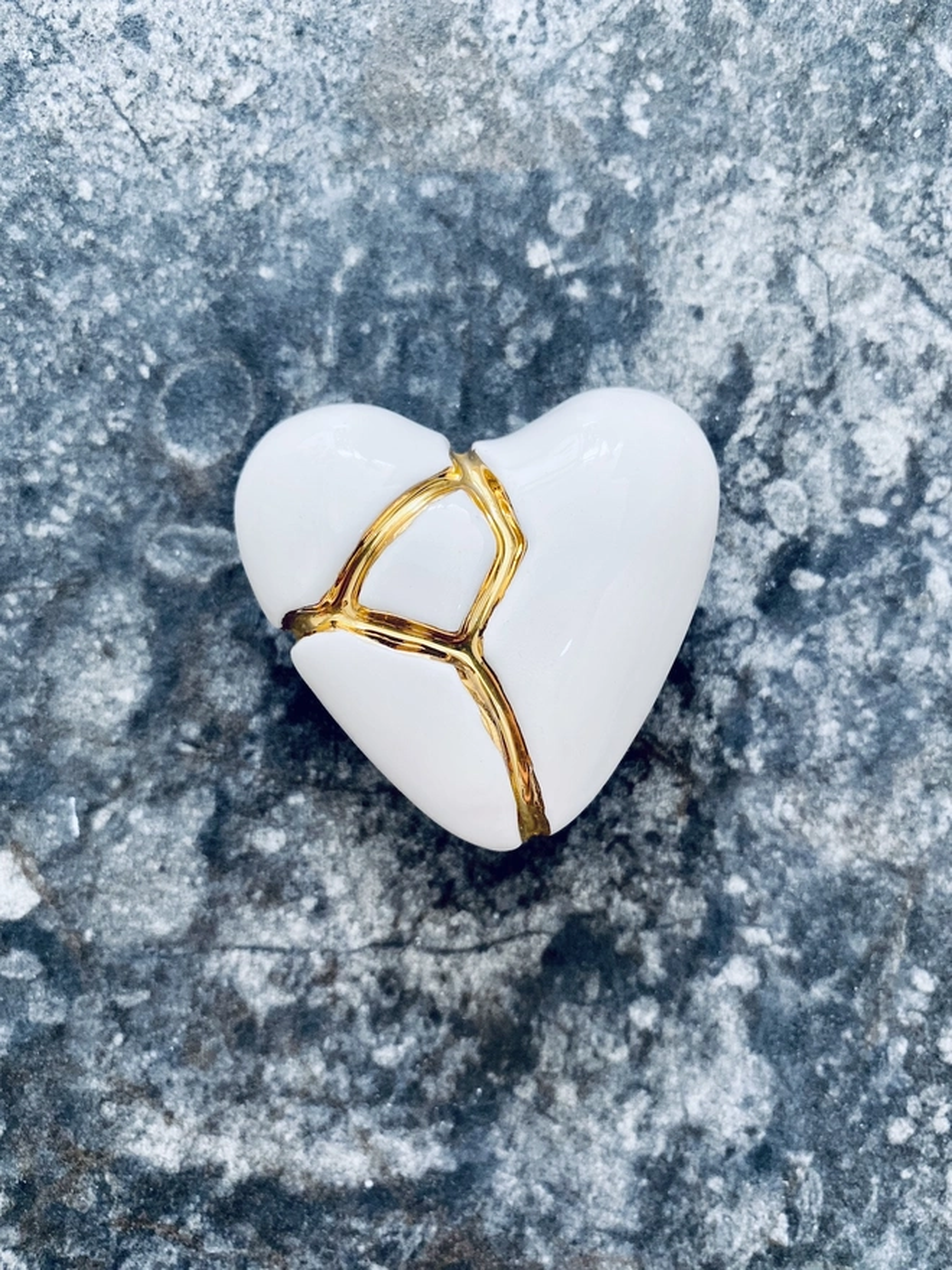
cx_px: 476
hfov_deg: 53.1
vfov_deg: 67.3
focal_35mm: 26
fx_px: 953
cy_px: 635
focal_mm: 4.25
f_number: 1.8
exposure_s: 1/100
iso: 100
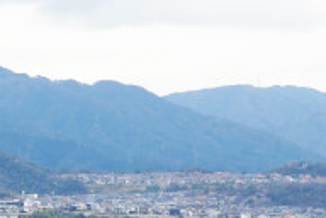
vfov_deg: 5.1
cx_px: -345
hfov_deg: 7.4
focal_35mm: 268
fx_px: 2427
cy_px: 175
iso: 100
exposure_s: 1/100
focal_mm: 43
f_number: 10
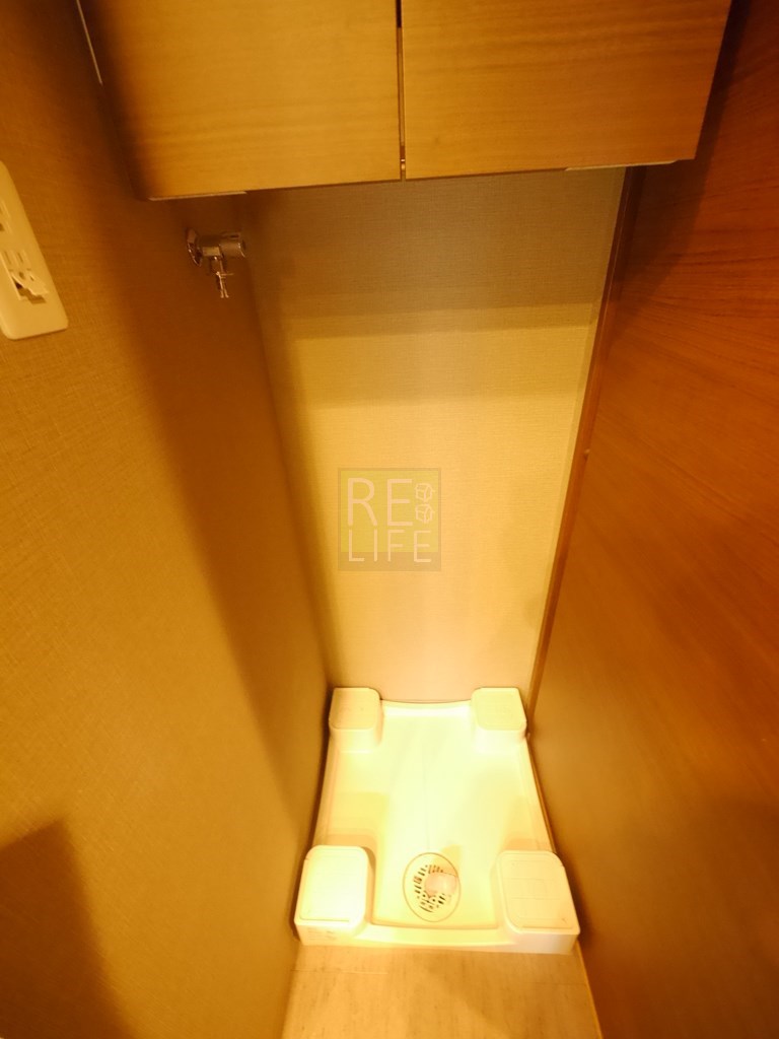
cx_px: 390
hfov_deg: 85.7
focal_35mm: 14
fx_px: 420
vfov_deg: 102.1
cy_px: 520
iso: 3200
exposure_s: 1/15
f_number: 4
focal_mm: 7
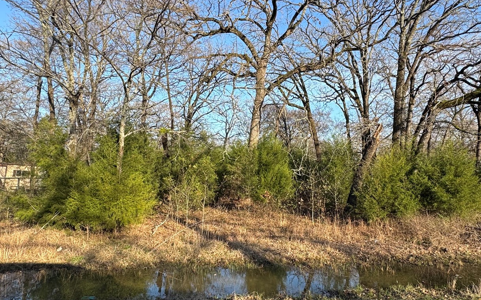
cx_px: 265
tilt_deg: +3.1
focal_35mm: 25
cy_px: 156
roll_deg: -0.5
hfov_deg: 72.3
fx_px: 328
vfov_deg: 49.3
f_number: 2.2
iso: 40
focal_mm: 2.22
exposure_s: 1/646
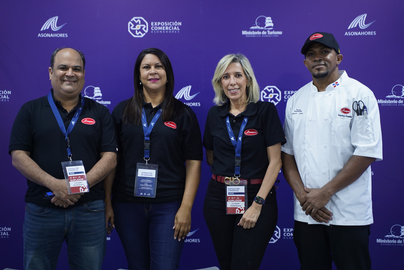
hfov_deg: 26.7
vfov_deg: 17.9
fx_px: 853
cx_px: 202
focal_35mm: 76
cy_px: 134
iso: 1250
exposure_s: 1/125
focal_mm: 75
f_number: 2.8
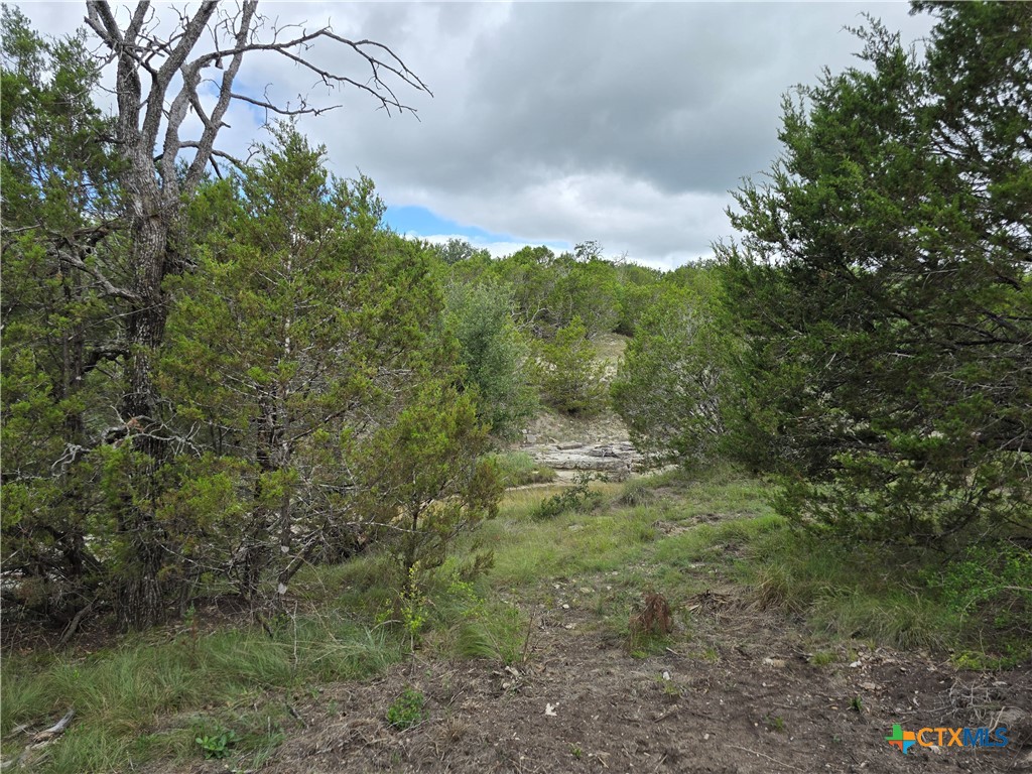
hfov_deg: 73.9
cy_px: 387
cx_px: 516
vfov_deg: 58.9
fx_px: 686
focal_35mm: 23
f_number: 1.7
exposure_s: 1/418
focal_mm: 6.3
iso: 12
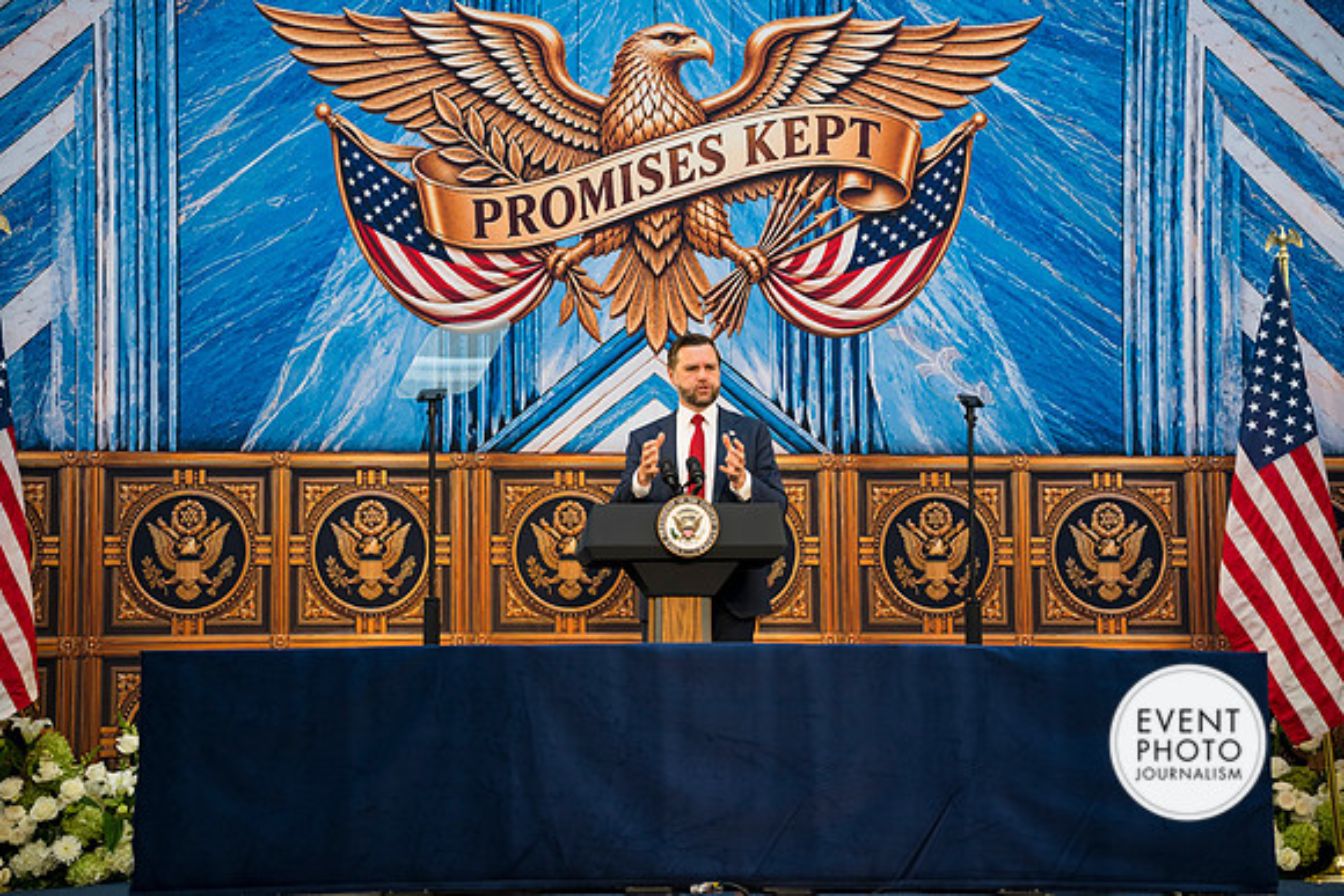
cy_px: 448
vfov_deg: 16.3
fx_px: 3137
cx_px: 672
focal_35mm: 84
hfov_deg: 24.2
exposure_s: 1/320
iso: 400
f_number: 2.8
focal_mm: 84
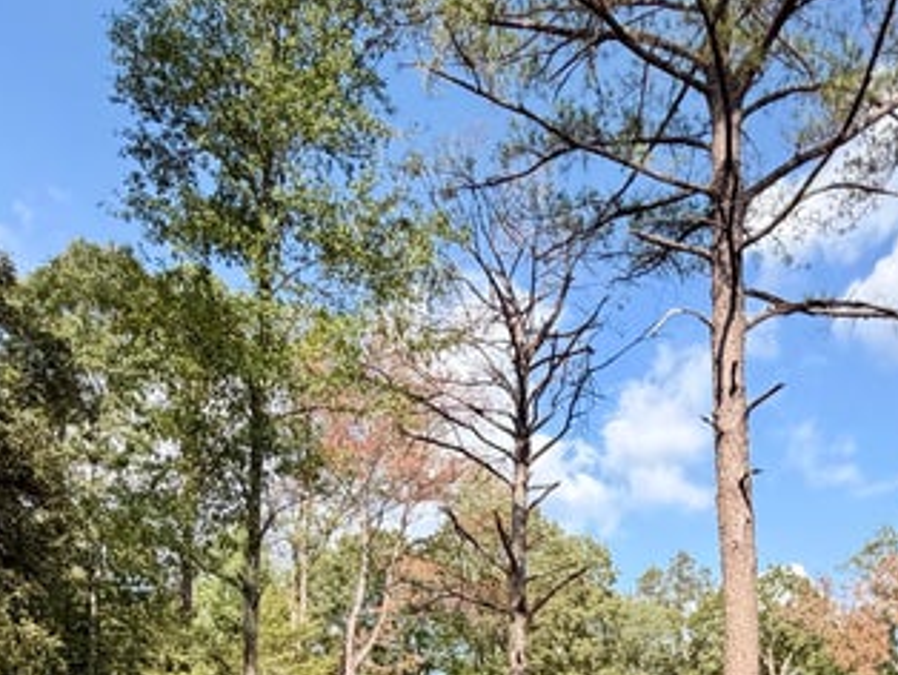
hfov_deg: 48.5
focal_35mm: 38
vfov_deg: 32.8
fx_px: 987
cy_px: 755
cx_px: 559
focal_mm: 2.22
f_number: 2.2
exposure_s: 1/625
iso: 40
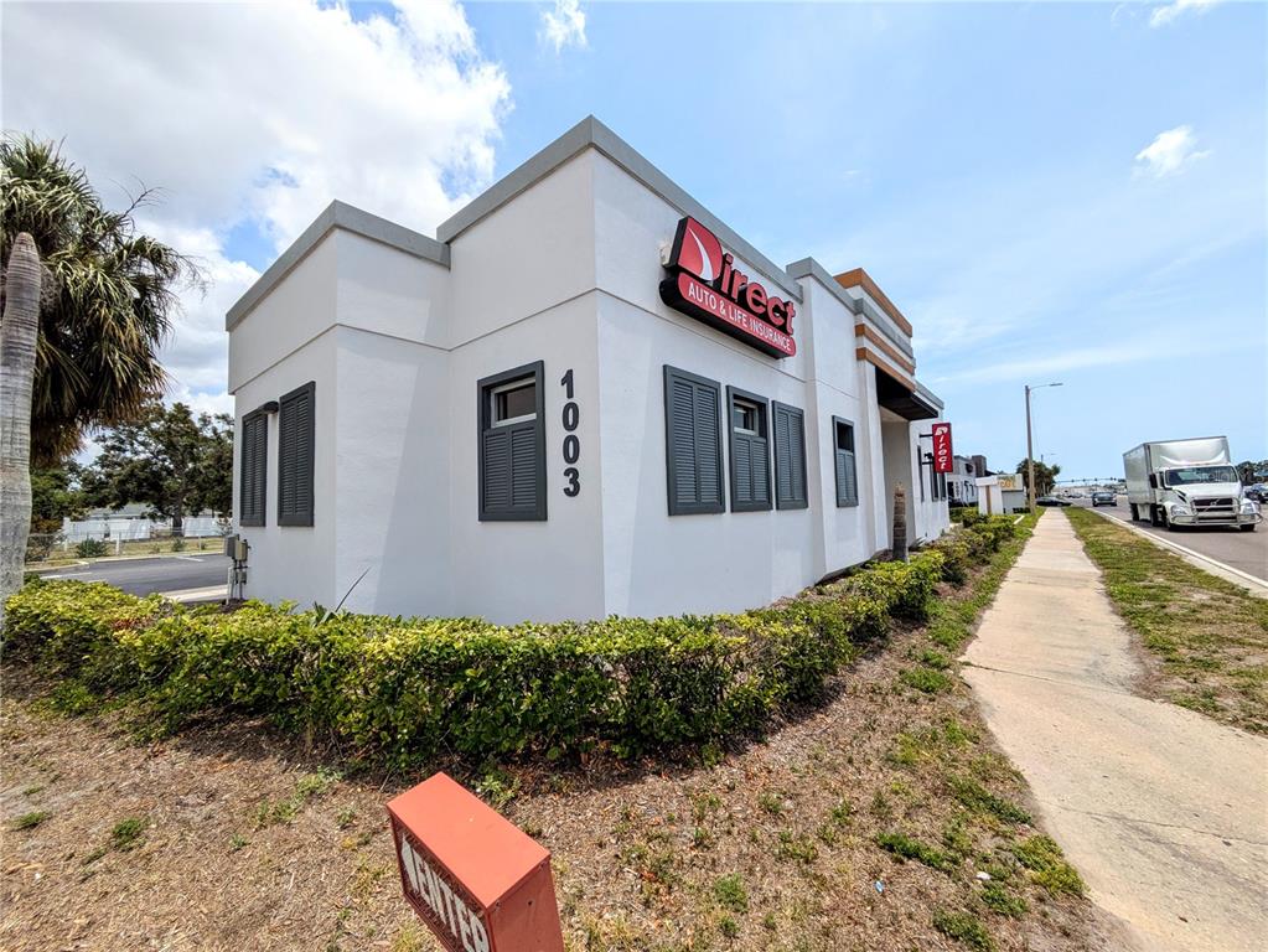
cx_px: 634
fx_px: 513
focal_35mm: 14
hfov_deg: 102.0
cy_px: 476
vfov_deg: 85.7
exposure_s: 1/3436
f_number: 2.2
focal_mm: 1.83
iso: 49
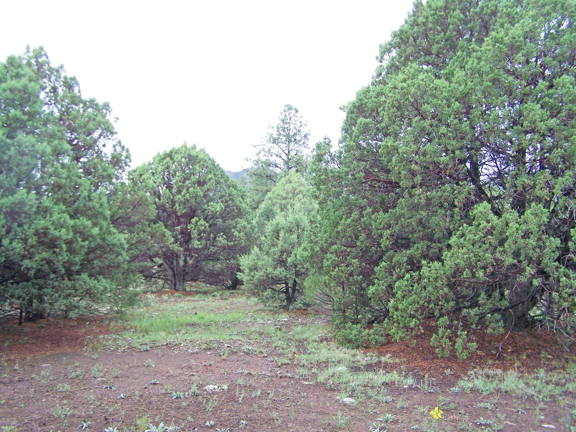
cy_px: 216
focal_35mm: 38
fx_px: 632
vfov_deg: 37.7
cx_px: 288
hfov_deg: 49.0
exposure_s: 1/80
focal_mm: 6.3
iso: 64
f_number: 2.8
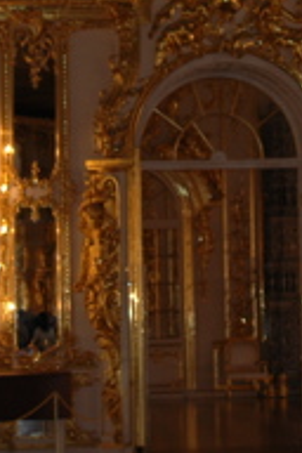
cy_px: 33
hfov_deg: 7.8
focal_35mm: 175
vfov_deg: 11.7
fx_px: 2198
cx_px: 269
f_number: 4
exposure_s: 1/60
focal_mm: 35
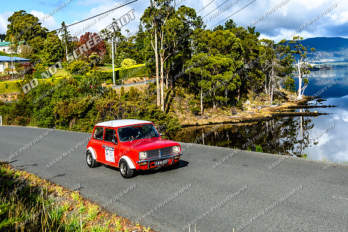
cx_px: 174
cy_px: 116
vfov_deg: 28.1
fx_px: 464
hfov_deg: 41.1
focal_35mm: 48
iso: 640
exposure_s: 1/8000
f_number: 4.5
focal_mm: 32
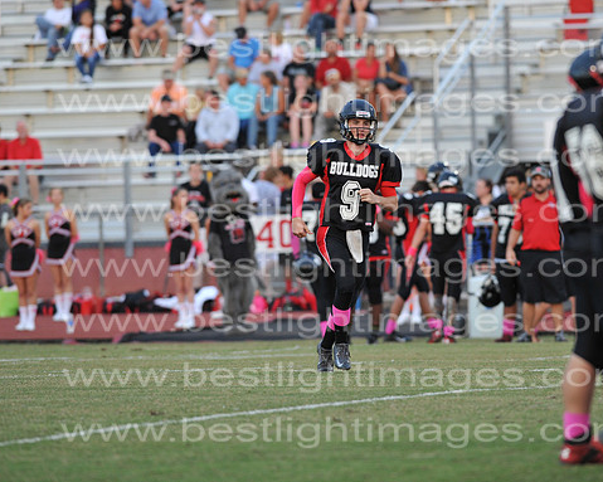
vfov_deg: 4.5
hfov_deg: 5.7
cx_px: 346
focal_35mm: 341
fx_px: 6084
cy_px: 240
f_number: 4
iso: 1600
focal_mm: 300
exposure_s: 1/640
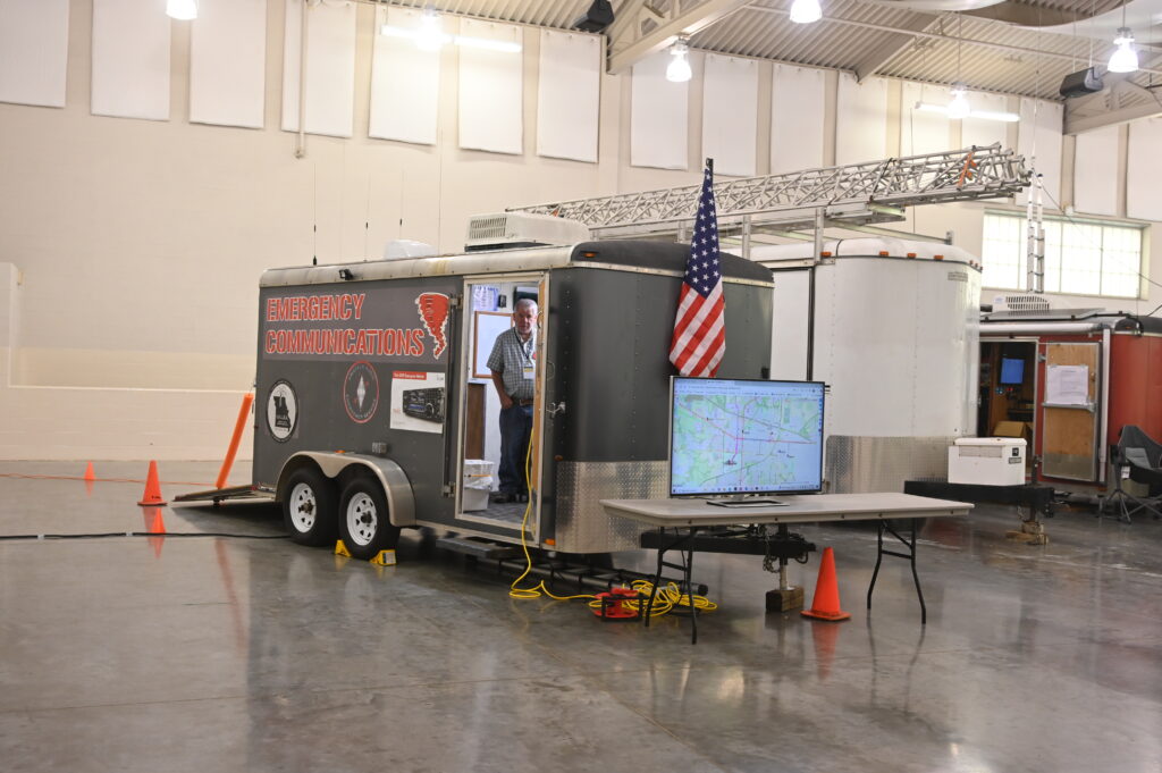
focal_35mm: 37
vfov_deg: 35.9
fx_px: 1193
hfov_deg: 51.9
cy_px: 386
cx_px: 581
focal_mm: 37
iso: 1100
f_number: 4
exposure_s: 1/125
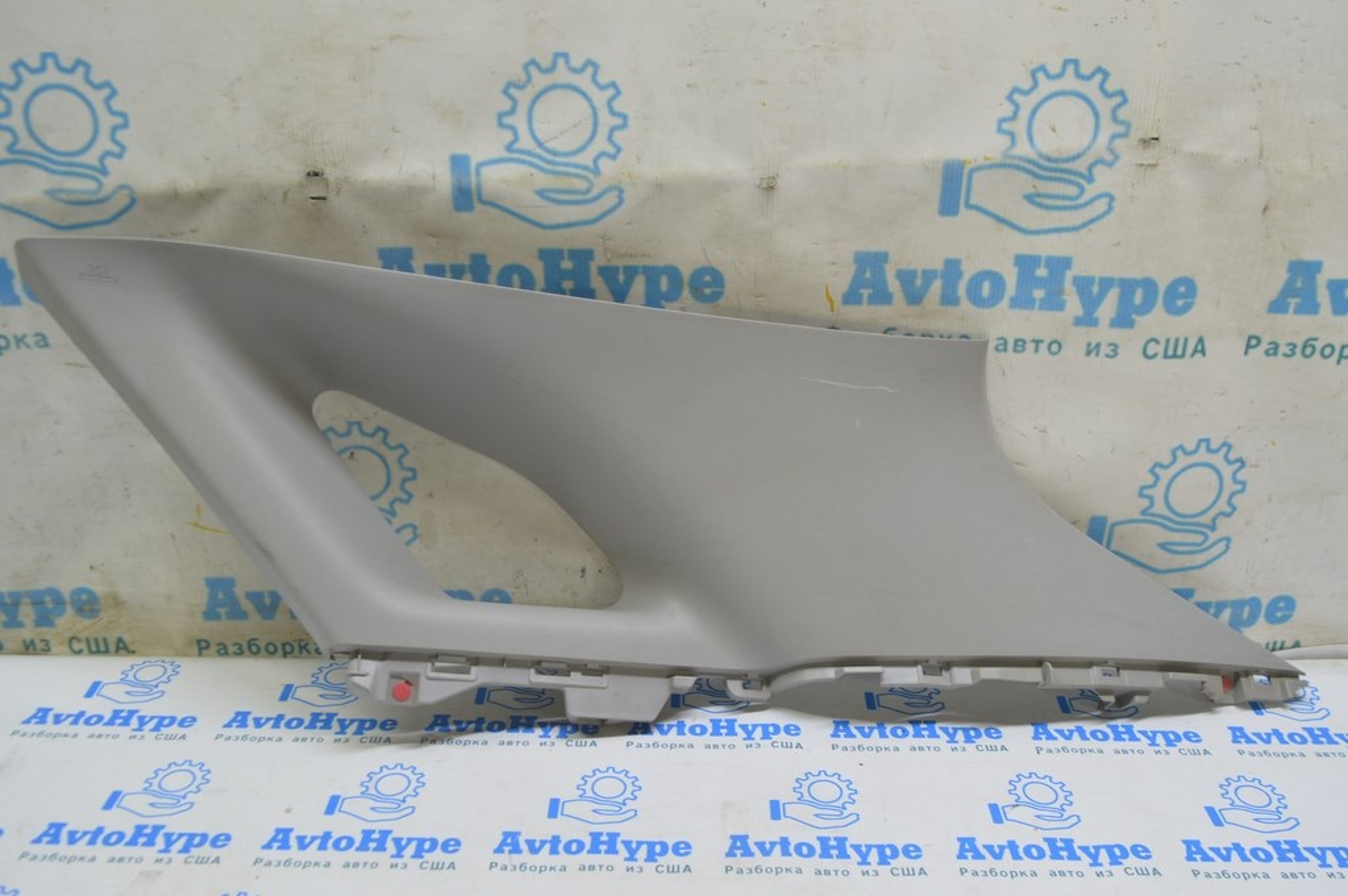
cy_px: 448
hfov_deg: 57.3
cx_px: 674
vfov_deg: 39.9
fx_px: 1235
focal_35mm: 33
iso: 400
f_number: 5.6
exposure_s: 1/20
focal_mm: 22
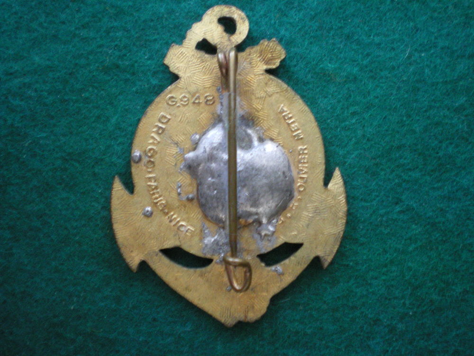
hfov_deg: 49.0
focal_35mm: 38
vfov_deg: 37.7
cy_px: 178
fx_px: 520
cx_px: 237
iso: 400
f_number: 3.1
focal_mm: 6.3
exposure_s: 1/15
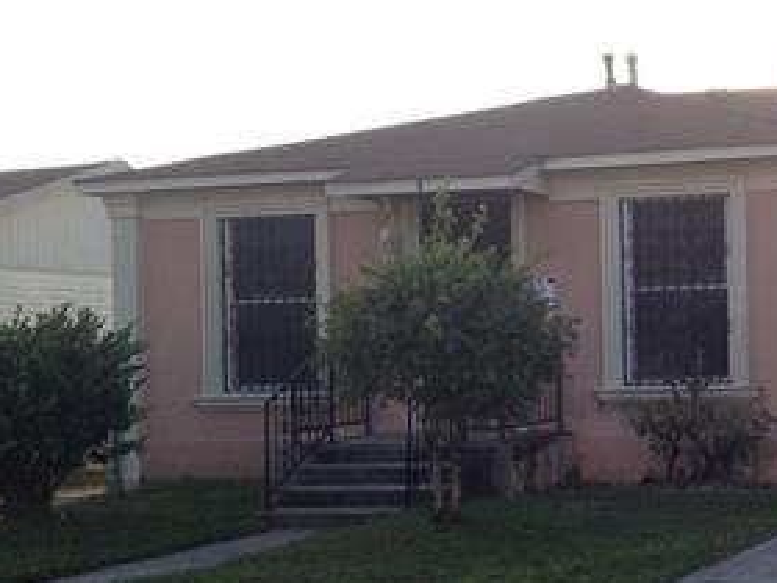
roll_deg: +0.3
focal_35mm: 80
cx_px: 816
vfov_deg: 18.4
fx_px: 1796
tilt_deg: -2.3
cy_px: 353
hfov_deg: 23.2
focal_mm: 4.28
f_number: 2.4
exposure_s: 1/468
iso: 50
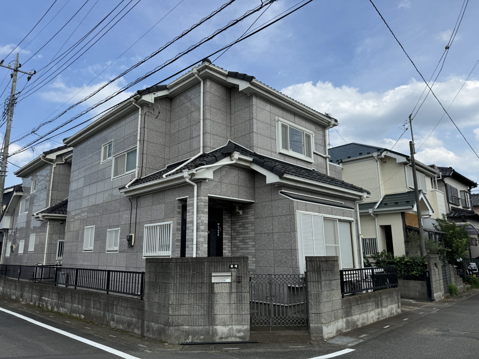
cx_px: 240
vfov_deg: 56.8
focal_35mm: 24
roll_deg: +2.6
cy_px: 180
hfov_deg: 71.6
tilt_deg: +13.4
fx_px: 332
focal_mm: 6.76
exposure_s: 1/4049
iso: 80
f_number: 1.78
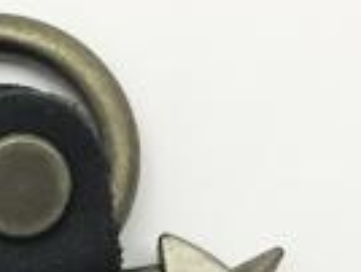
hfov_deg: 11.3
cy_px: 738
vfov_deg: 7.8
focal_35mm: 173
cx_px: 40
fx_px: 1807
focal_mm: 4.15
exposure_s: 1/30
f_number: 2.2
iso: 160
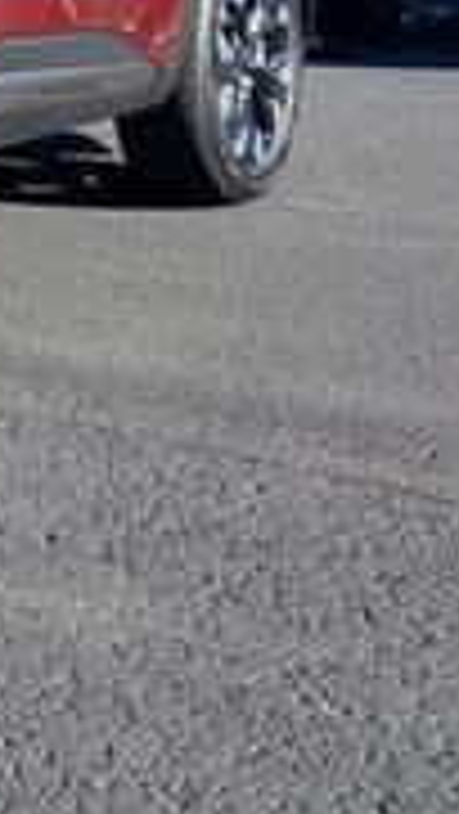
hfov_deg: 12.1
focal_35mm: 79
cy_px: -18
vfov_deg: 25.4
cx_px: -662
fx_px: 1707
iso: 50
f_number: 2.4
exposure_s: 1/714
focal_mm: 4.3
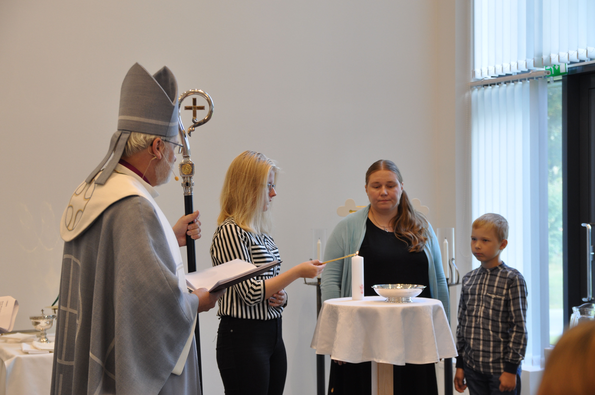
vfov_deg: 18.1
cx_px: 298
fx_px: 1238
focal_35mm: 75
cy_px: 198
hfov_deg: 27.0
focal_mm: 50
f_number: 4.5
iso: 400
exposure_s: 1/80
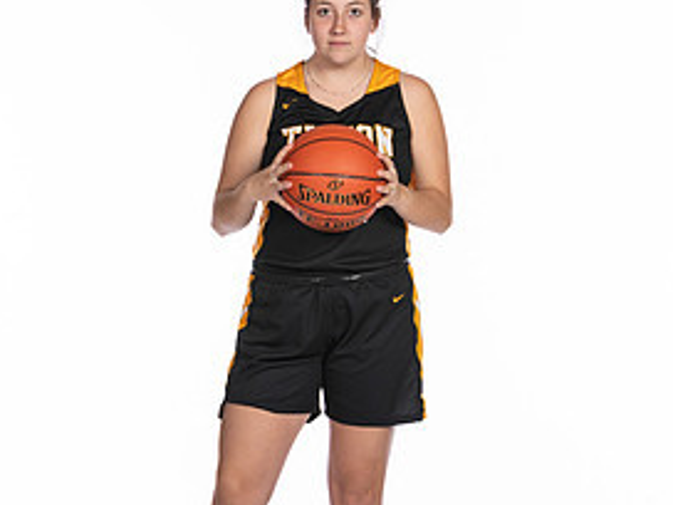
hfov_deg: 11.8
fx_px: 3247
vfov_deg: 8.9
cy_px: 255
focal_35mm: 167
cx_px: 324
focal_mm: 70
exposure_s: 1/100
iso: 100
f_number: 5.6
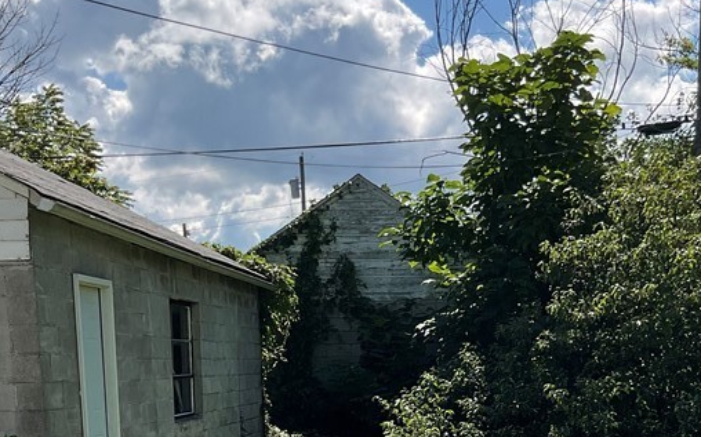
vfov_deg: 19.4
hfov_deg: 32.9
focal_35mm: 62
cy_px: 561
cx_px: 415
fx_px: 1184
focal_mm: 3
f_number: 1.8
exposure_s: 1/1730
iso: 16
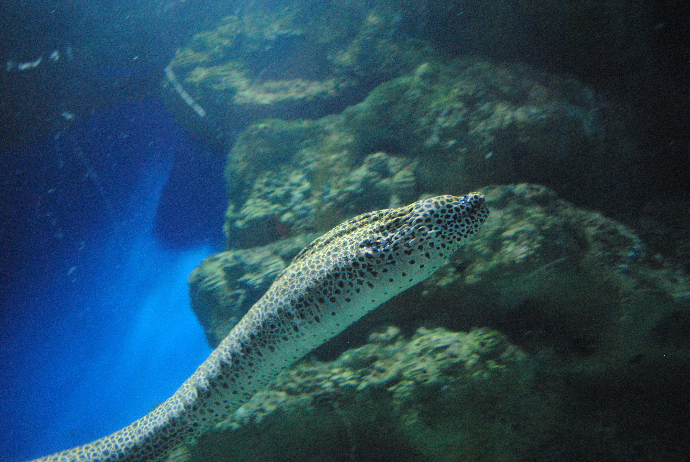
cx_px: 345
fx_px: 518
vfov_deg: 48.0
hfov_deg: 67.3
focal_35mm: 27
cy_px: 231
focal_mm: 18
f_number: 4
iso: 1600
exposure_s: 1/60
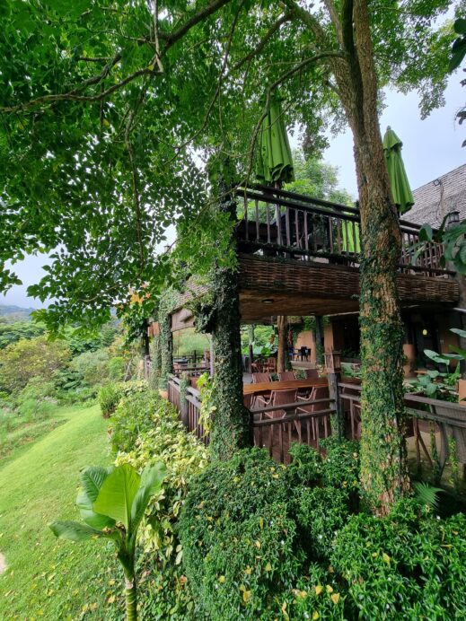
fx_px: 233
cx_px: 233
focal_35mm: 13
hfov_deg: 89.9
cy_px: 310
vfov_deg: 106.2
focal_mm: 2.2
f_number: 2.2
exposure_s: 1/175
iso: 50
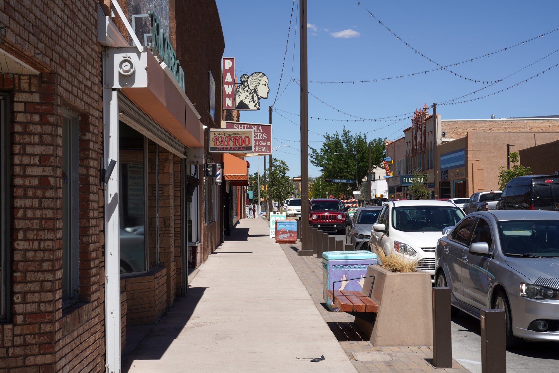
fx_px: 916
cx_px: 280
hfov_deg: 33.9
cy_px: 186
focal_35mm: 59
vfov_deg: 23.0
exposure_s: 1/100
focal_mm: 59
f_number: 18
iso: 100
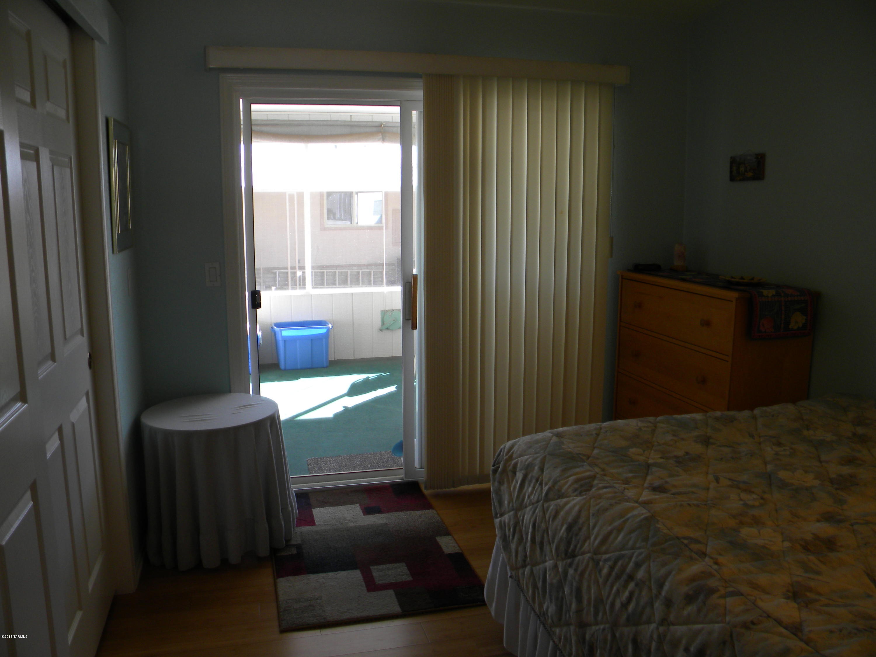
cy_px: 328
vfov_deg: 49.7
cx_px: 438
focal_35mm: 28
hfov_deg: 63.4
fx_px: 709
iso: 80
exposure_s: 1/42.8
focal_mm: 5
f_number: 3.5
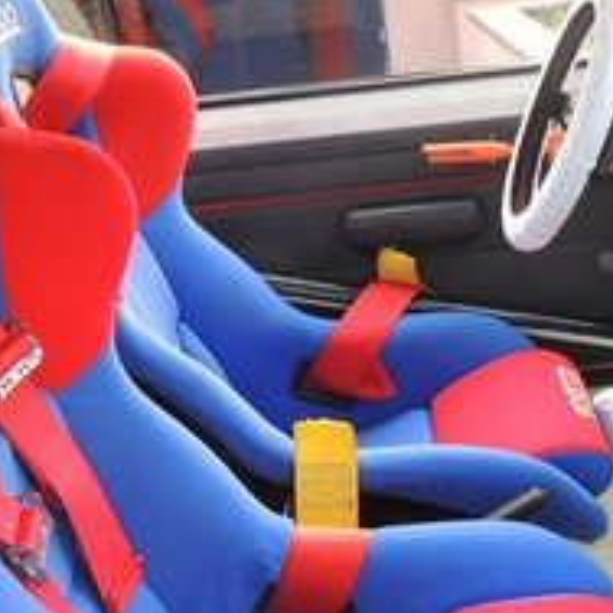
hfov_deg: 27.4
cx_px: 437
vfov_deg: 27.6
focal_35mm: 62
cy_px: 408
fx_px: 1242
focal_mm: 5.8
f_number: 3.2
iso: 140
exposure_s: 1/50
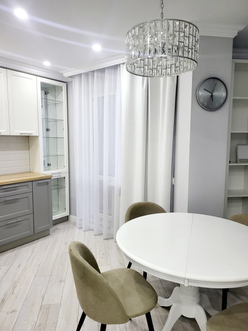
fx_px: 229
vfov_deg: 71.6
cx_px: 124
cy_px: 166
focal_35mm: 24
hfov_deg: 56.8
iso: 500
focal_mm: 5
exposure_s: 1/50
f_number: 1.8
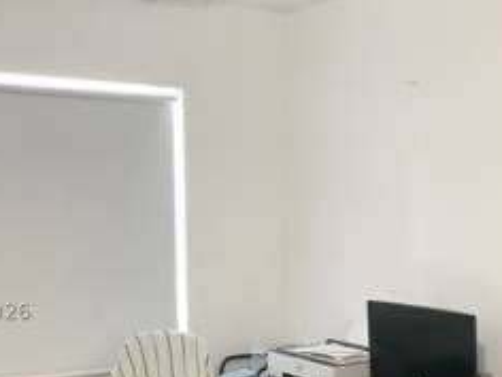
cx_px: 225
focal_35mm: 59
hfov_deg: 32.7
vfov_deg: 24.4
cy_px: 311
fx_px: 856
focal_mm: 3
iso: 200
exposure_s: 1/60
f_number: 1.8
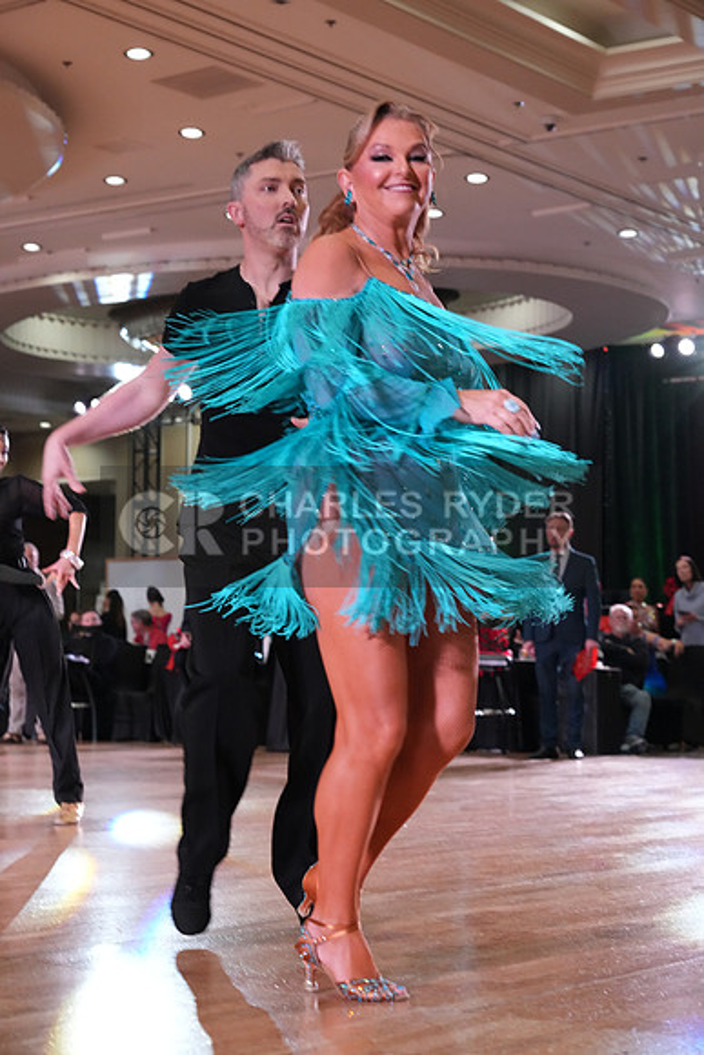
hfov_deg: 19.5
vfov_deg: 28.8
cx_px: 352
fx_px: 2052
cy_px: 528
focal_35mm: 70
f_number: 5.6
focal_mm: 70
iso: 5000
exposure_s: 1/320
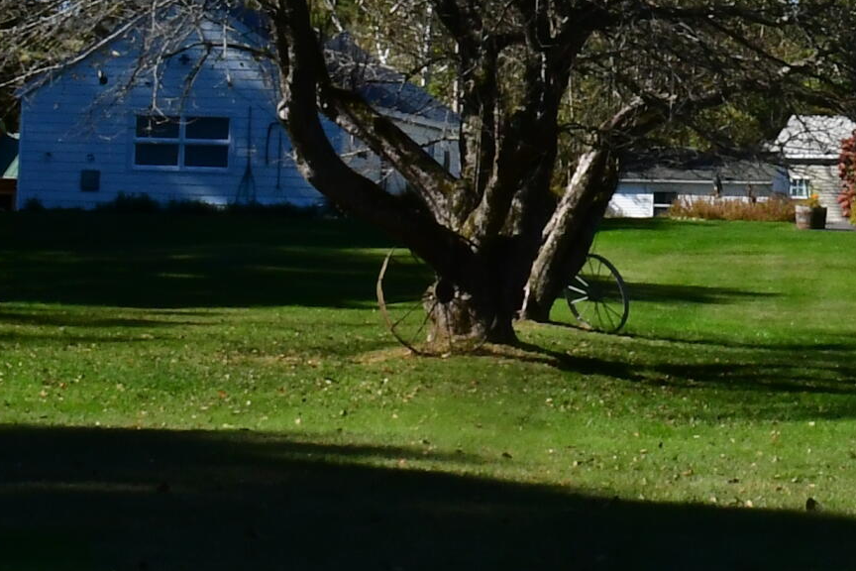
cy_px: -54
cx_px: 1238
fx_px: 2972
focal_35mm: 125
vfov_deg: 10.8
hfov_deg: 15.3
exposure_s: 1/200
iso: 800
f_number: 22
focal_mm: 18
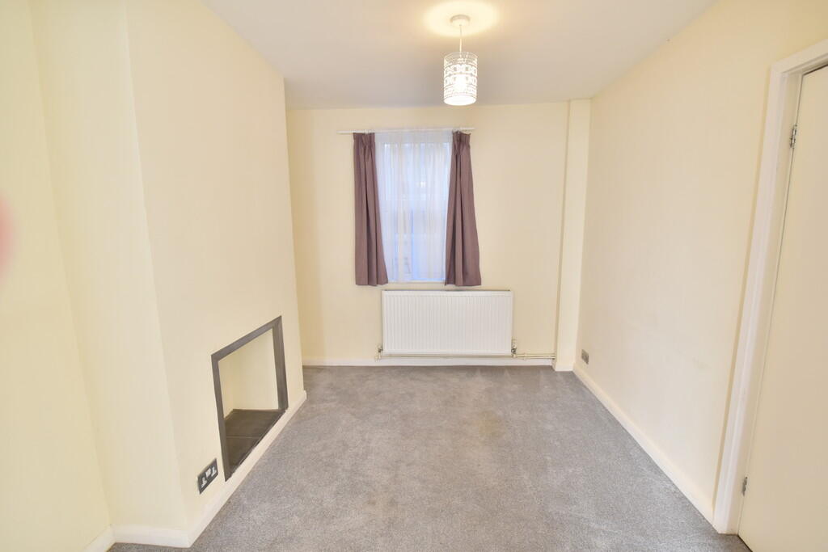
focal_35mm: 16
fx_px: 380
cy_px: 276
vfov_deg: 72.1
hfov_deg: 95.0
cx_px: 414
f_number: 4.5
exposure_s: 1/80
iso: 500
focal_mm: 11
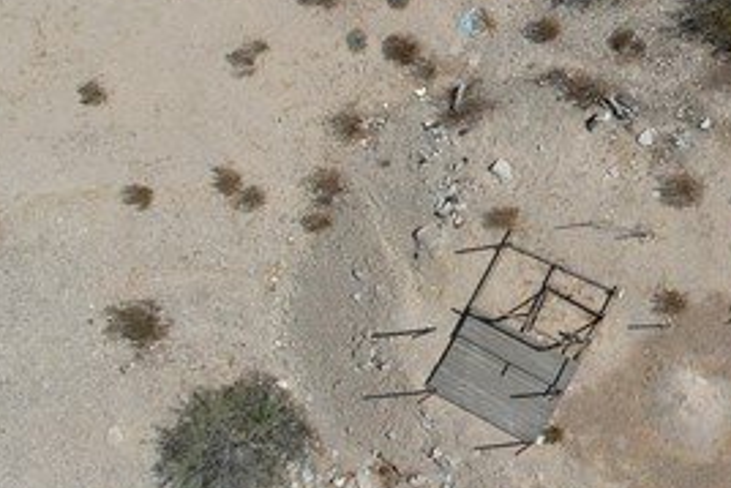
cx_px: 900
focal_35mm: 89
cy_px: 74
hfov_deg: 21.1
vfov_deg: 15.2
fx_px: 1808
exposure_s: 1/3000
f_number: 2.8
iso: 100
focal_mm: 8.38
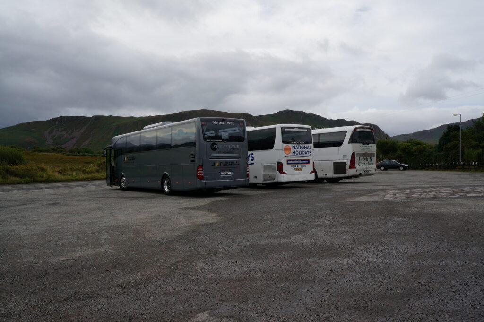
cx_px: 242
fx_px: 423
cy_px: 161
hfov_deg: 59.5
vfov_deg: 41.6
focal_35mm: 32
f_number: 13
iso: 100
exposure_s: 1/100
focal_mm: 21
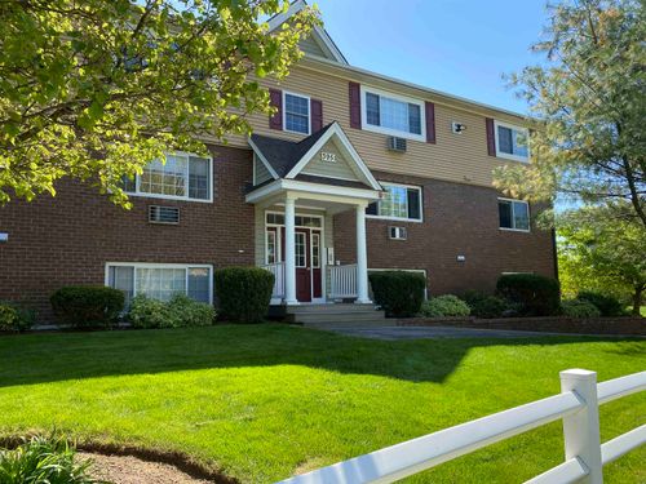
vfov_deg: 53.1
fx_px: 485
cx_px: 323
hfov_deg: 67.3
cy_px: 242
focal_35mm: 26
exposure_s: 1/711
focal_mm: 4.25
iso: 32
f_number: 1.8
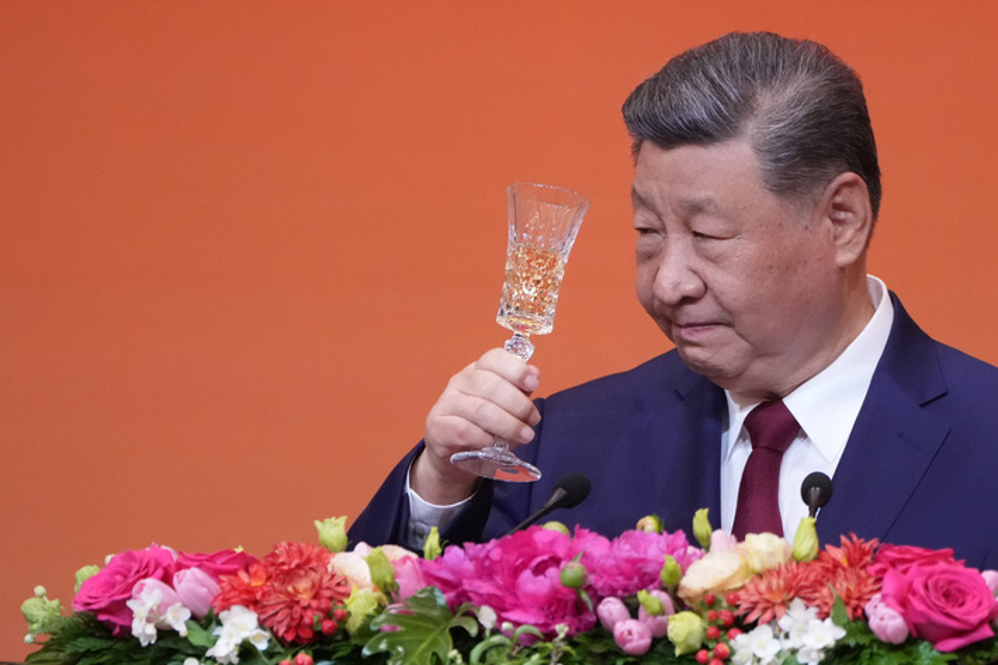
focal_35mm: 832
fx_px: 23058
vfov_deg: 1.7
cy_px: 239
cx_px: 562
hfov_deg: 2.5
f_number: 5.6
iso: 5000
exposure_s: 1/500
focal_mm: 385
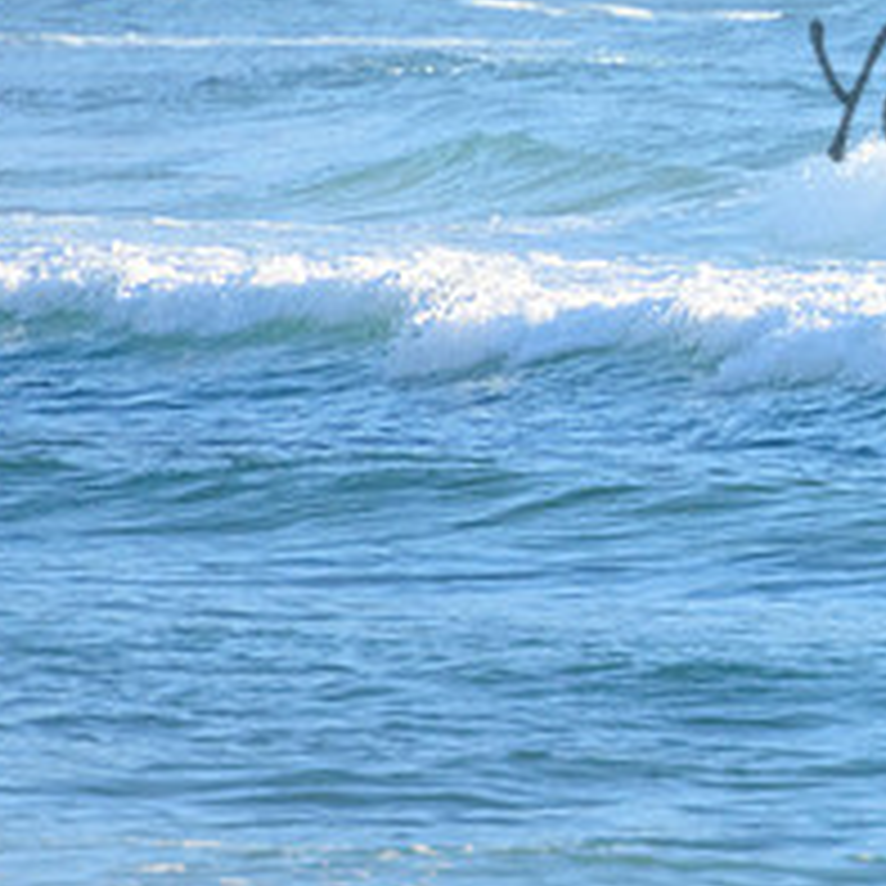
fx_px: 43436
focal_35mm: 1500
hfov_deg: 1.2
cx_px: 1273
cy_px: 52
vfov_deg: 1.2
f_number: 5.6
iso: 1000
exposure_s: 1/2500
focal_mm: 400
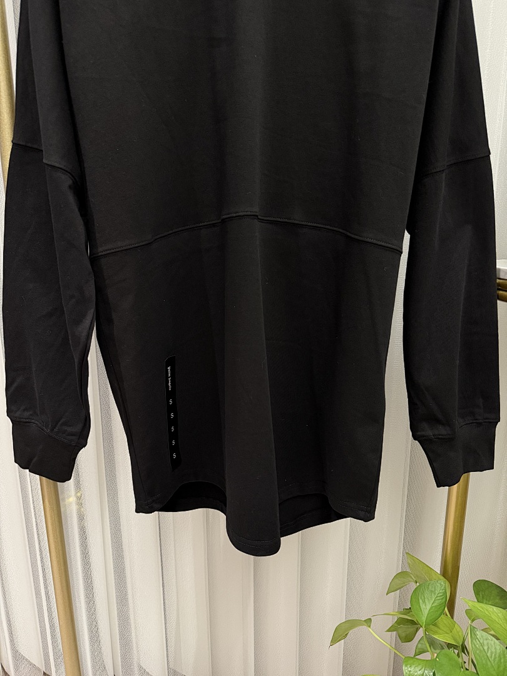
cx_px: 254
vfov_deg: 71.6
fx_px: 469
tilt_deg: -13.8
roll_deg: +0.3
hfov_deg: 56.8
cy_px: 338
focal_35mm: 24
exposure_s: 1/50
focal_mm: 6.76
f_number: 1.78
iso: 400
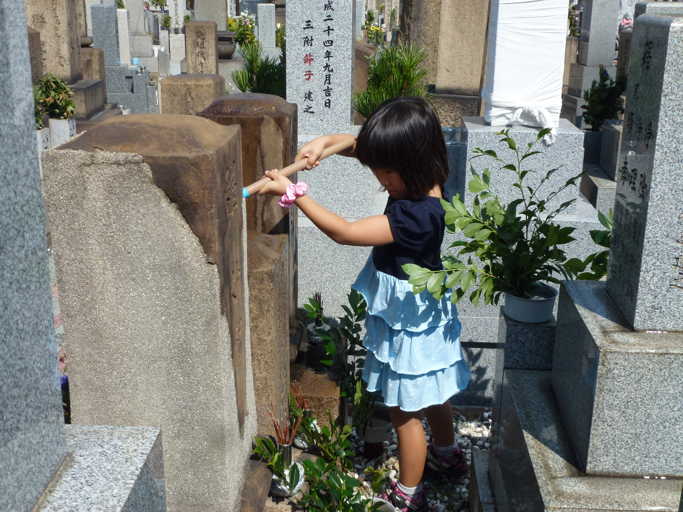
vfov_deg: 35.1
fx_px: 809
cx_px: 342
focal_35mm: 41
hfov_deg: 45.8
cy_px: 256
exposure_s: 1/1000
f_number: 3.9
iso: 100
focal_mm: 7.4
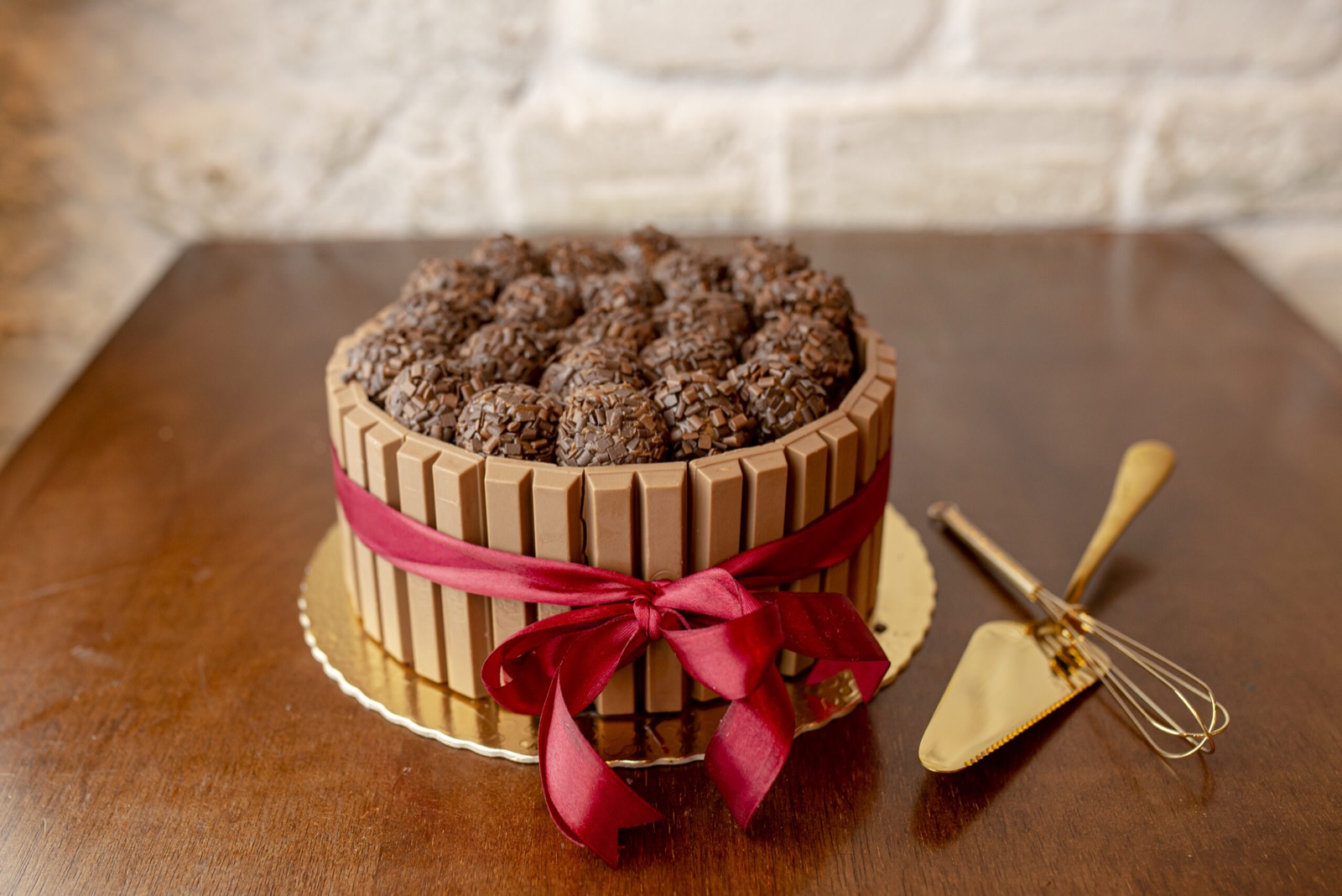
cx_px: 671
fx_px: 1305
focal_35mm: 35
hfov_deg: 54.4
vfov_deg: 37.9
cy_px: 448
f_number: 3.2
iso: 800
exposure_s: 1/160
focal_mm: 35
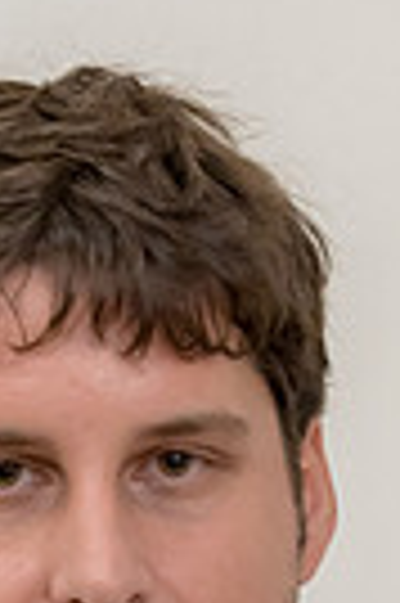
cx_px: 94
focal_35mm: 606
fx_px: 10125
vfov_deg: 3.4
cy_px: 873
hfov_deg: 2.3
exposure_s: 1/80
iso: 5000
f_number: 4
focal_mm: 180
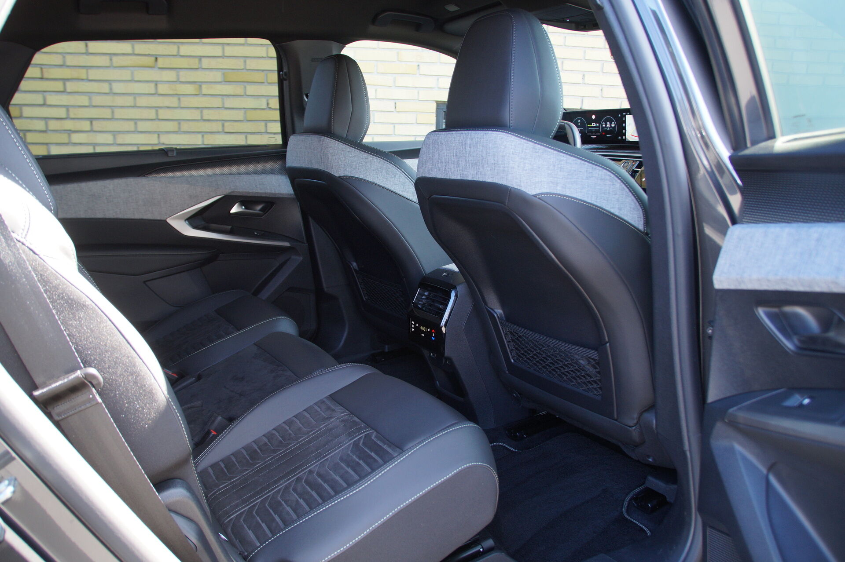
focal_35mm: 27
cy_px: 281
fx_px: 633
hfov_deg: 67.4
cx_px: 422
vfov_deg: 47.9
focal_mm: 18
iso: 250
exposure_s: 1/60
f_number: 4
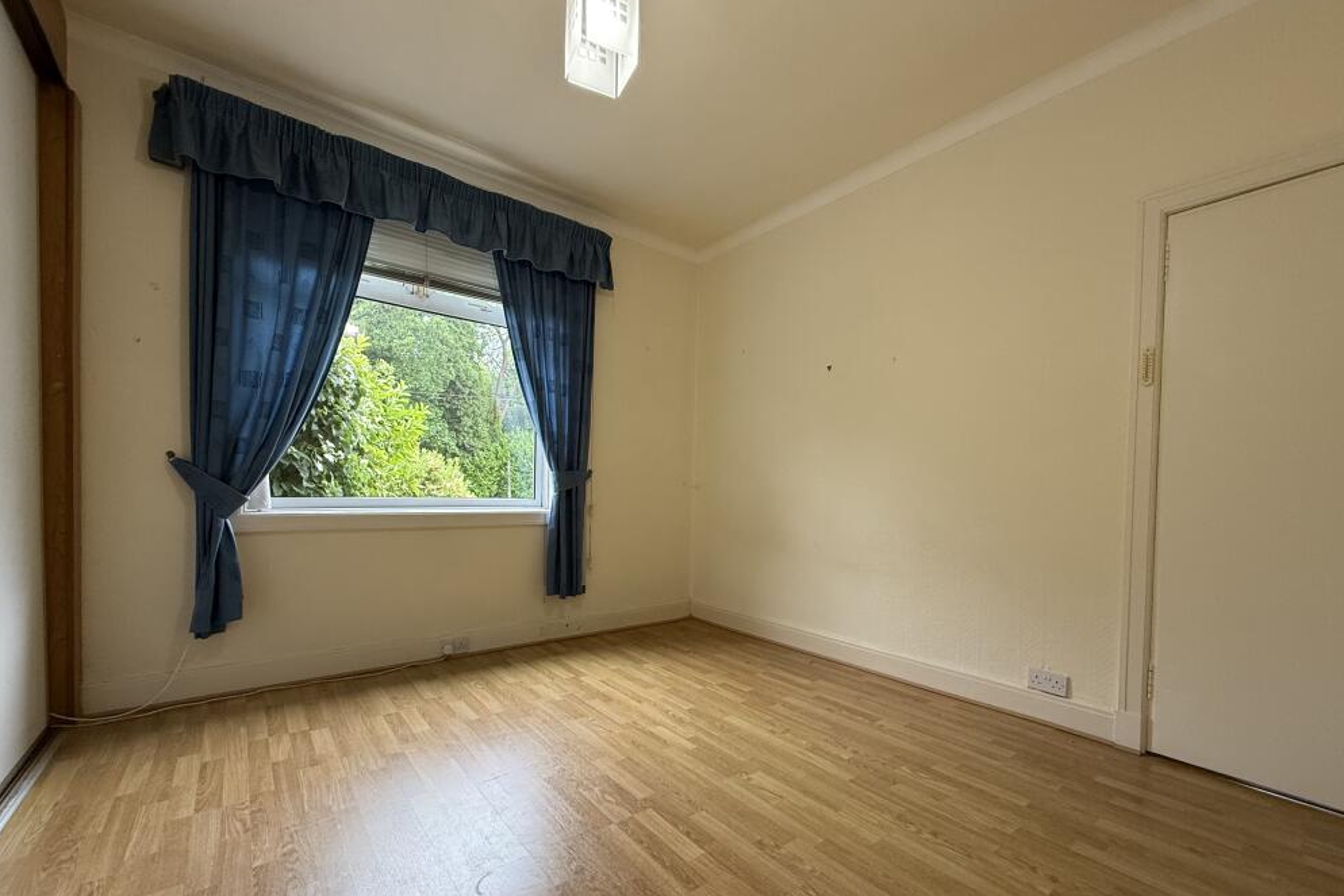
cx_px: 684
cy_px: 508
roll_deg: -1.3
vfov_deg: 77.0
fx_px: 560
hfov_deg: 100.4
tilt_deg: -1.3
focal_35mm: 15
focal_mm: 2.22
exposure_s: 1/99
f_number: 2.2
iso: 200
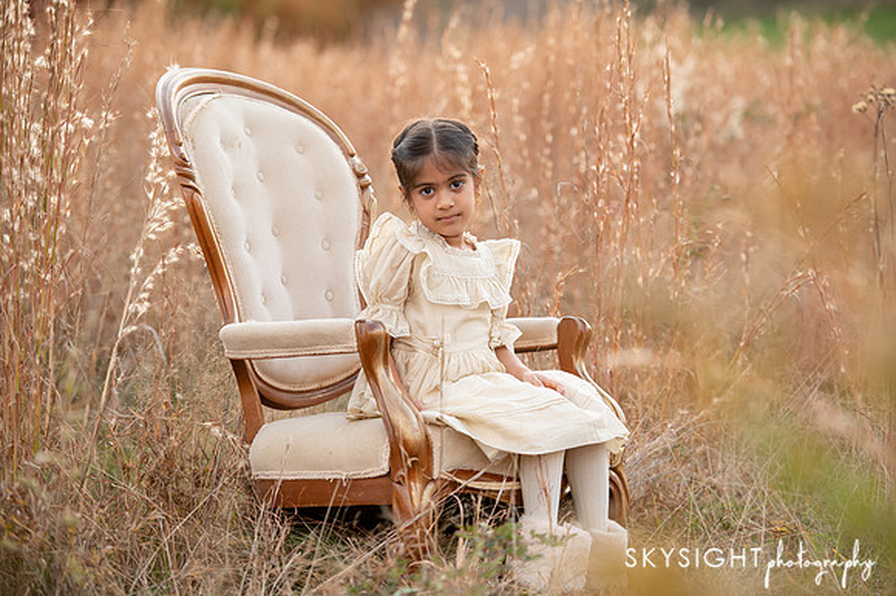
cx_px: 450
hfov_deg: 16.3
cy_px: 298
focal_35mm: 126
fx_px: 3133
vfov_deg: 10.9
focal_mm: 125
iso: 1000
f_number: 3.2
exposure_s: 1/200
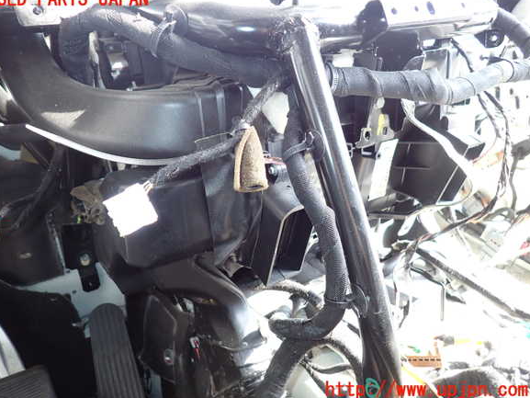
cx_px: 257
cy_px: 195
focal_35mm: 26
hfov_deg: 67.3
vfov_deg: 53.1
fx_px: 398
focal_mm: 4.5
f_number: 2
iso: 200
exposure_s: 1/80
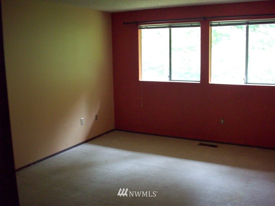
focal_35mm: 37
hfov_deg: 50.1
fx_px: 294
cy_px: 103
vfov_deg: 38.7
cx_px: 138
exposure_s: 1/8
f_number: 2.8
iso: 200
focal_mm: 6.2
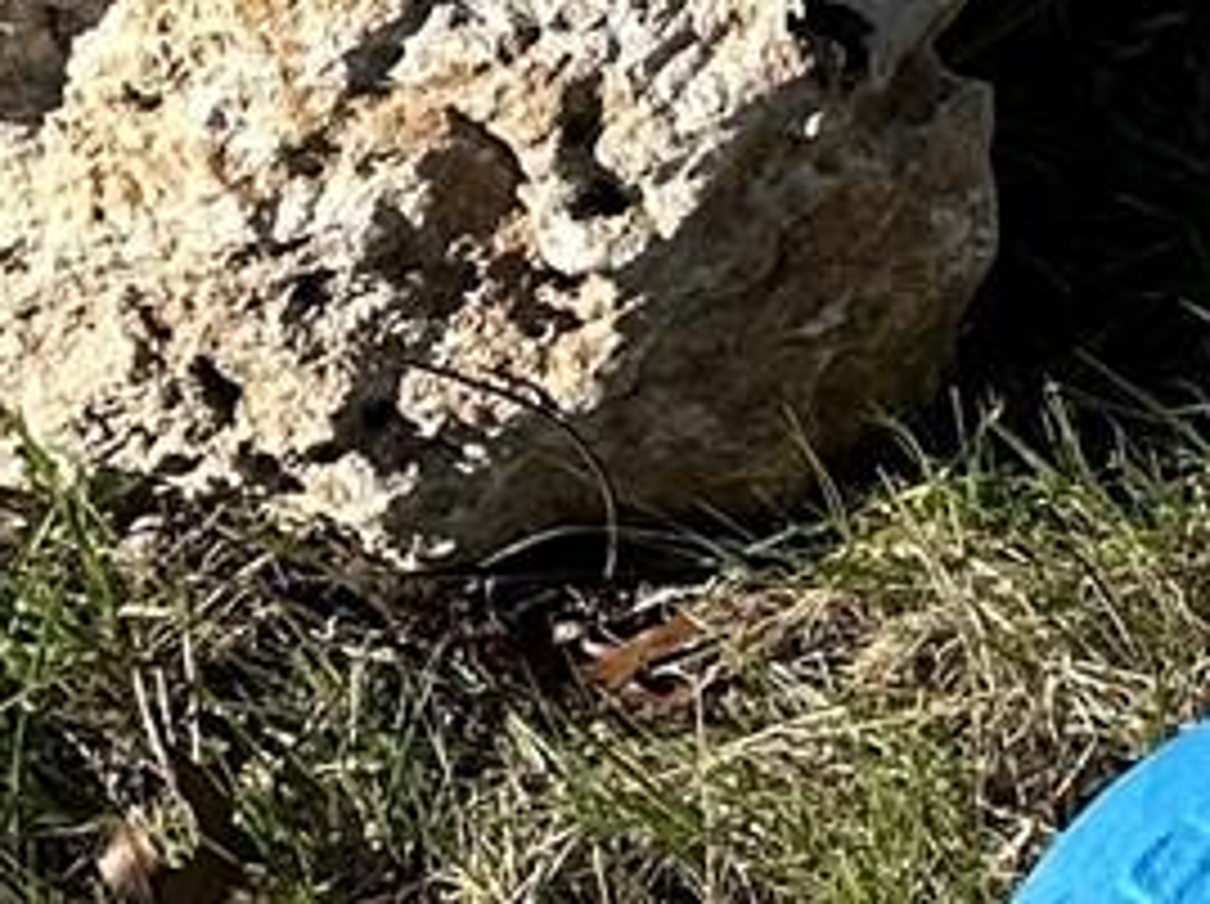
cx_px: 2186
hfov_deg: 10.2
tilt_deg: -45.3
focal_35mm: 183
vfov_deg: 8.1
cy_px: 112
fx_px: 6388
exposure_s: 1/3861
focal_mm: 6.86
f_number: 1.78
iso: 80
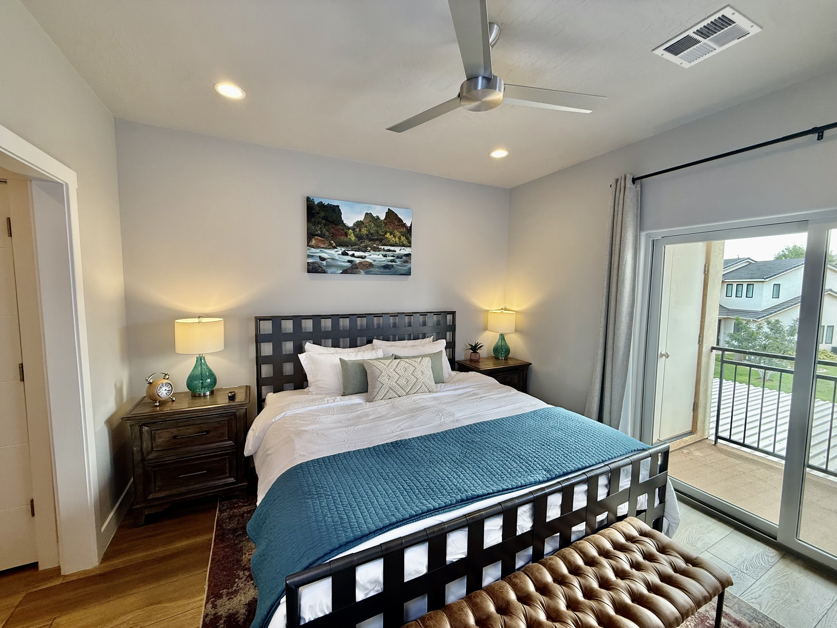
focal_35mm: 14
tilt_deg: -3.6
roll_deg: -1.0
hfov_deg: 102.1
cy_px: 314
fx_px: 339
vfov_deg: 85.7
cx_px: 418
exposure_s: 1/120
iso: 125
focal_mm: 2.22
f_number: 2.2
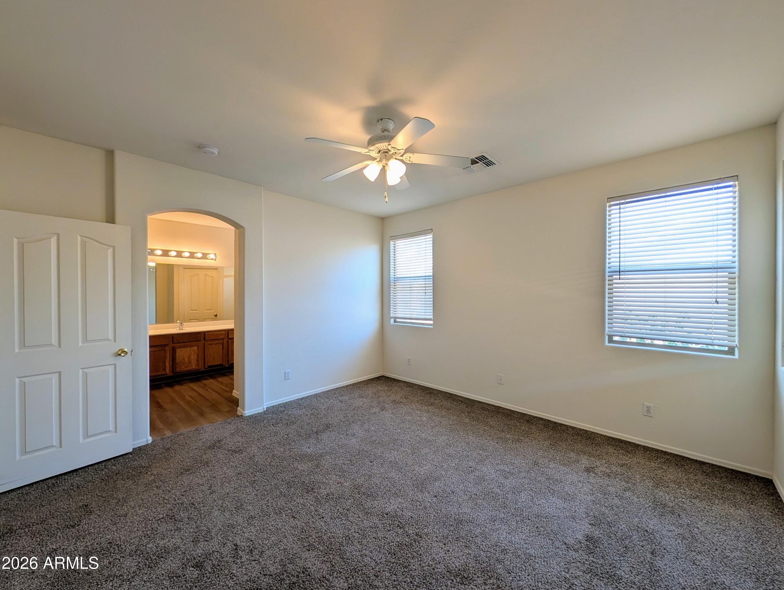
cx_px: 392
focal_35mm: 12
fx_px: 272
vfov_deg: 94.6
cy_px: 295
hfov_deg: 110.5
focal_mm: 2.02
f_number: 1.7
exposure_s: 1/120
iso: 63
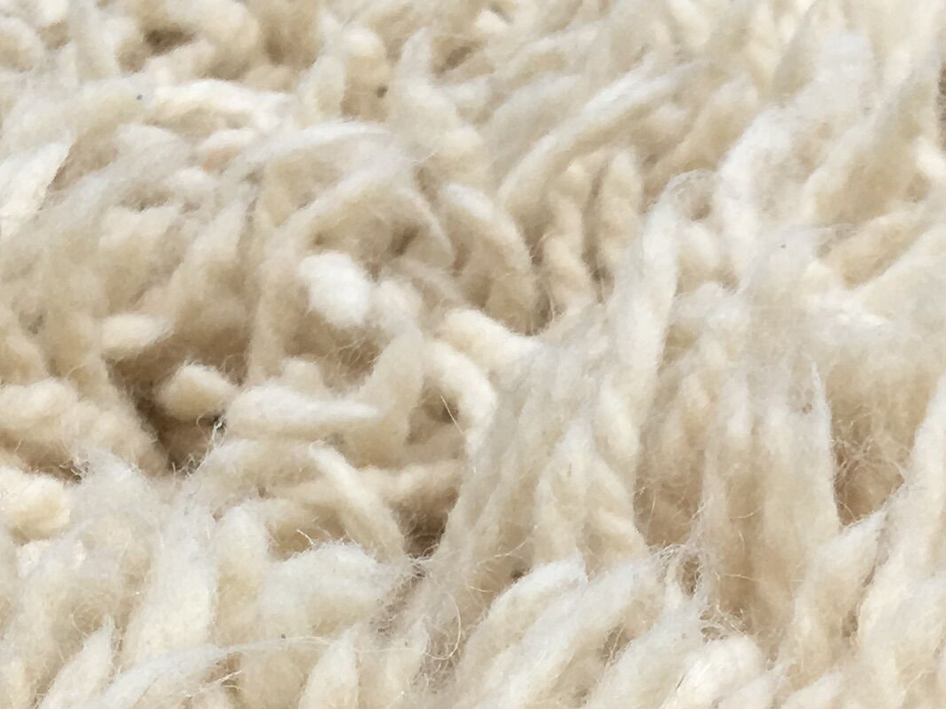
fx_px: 3006
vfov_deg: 13.1
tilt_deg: -36.5
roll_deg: -4.3
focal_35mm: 110
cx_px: 861
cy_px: 836
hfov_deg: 17.6
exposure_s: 1/827
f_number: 2.2
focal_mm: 4.15
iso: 25
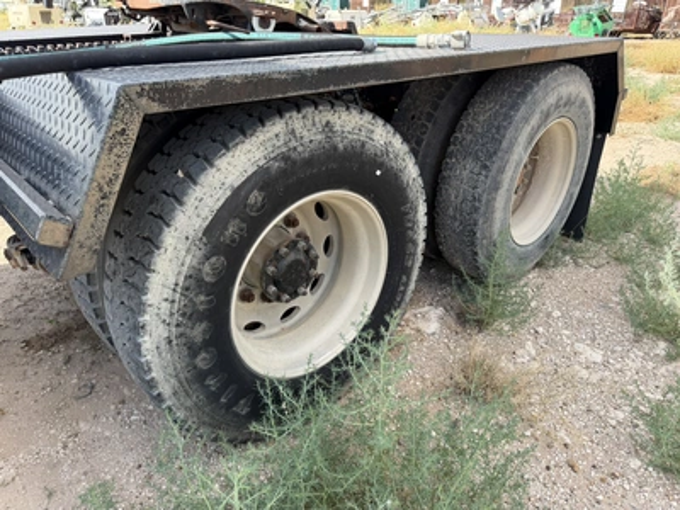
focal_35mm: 24
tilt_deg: -28.5
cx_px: 340
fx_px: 471
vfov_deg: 56.8
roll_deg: +1.6
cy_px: 255
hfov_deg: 71.6
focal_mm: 6.76
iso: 100
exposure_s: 1/1410
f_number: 1.78
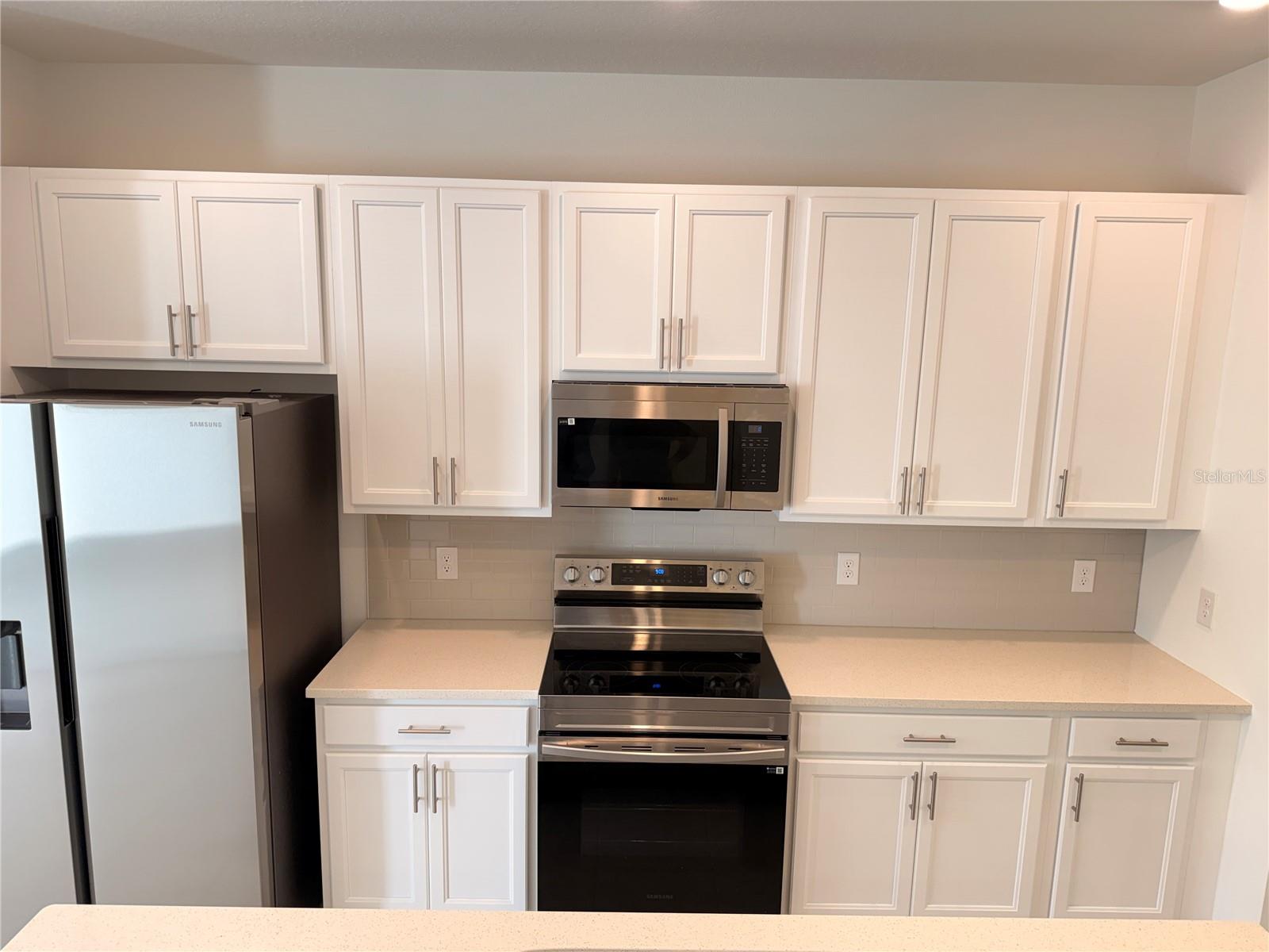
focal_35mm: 24
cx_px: 634
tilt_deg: -9.5
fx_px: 880
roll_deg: -1.4
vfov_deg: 56.8
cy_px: 476
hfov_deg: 71.6
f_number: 1.78
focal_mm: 6.76
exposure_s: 1/120
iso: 125
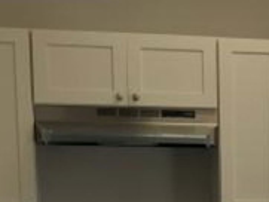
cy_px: 288
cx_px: 309
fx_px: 770
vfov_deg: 14.1
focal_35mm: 99
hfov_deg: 18.9
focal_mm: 3.99
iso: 40
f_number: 1.8
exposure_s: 1/120
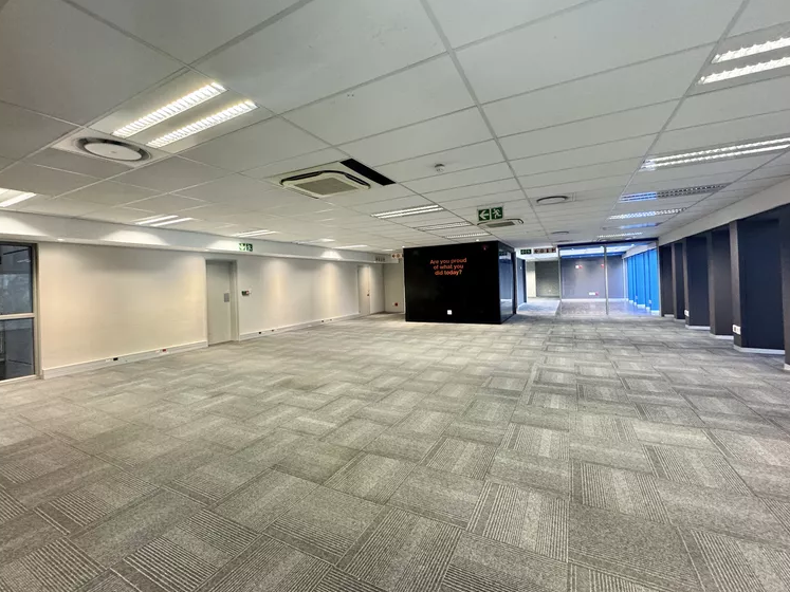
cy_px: 281
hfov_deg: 98.2
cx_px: 392
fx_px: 342
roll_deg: +1.7
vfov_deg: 81.7
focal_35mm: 15
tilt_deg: +0.8
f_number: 2.2
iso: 250
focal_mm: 2.22
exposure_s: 1/50
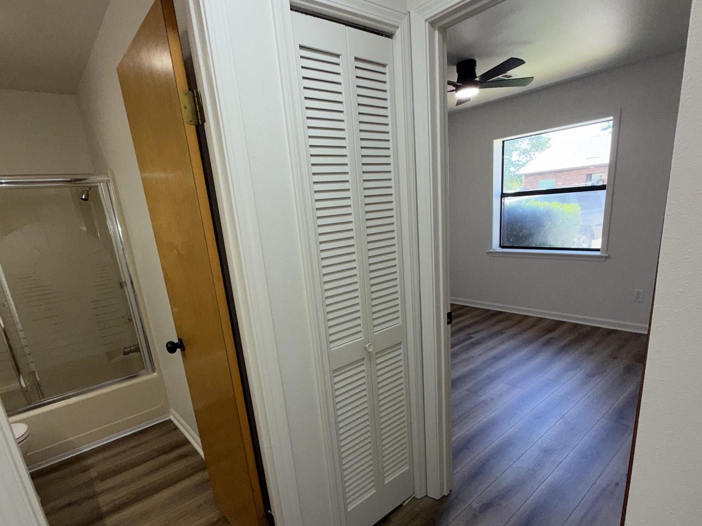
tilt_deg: -15.6
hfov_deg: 84.7
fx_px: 385
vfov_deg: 67.9
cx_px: 351
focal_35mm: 19
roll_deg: +5.1
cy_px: 318
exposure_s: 1/120
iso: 50
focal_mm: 2.22
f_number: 2.2
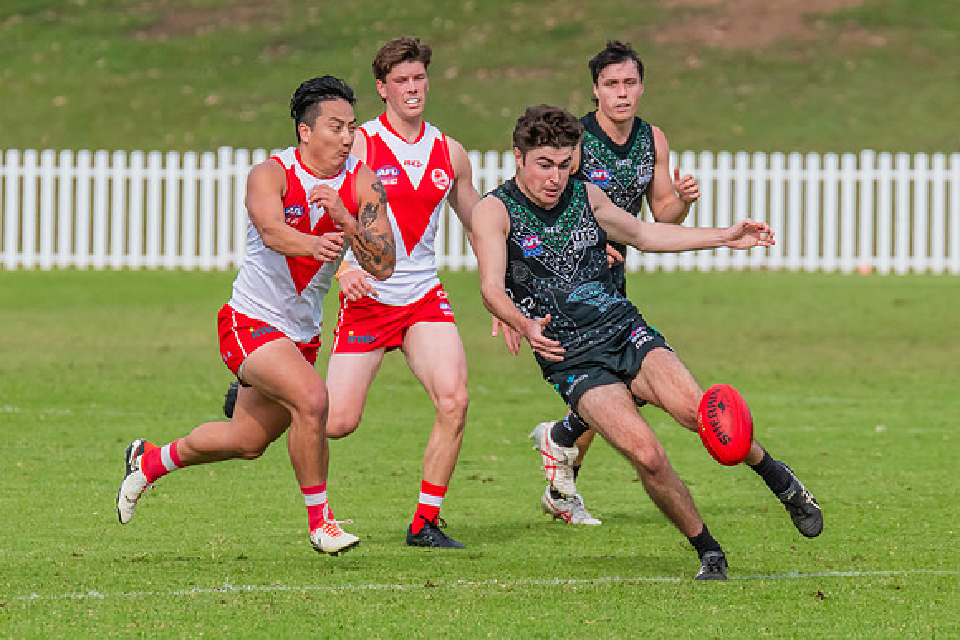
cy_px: 259
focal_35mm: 788
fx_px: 21015
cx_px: 575
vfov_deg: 1.7
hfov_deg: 2.6
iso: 800
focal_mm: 420
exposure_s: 1/1600
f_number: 8
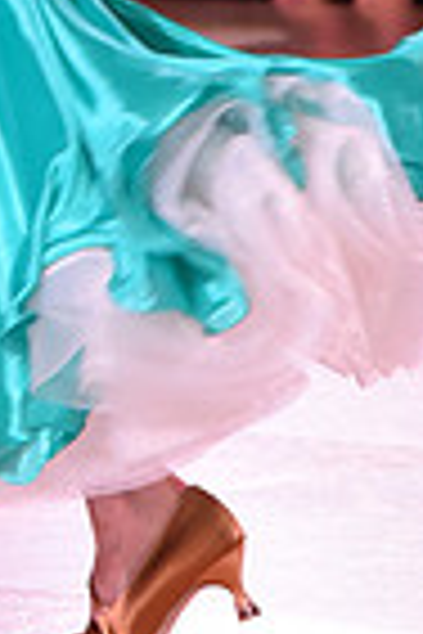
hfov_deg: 2.8
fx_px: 8671
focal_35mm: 492
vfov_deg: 4.2
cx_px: -439
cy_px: -274
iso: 2500
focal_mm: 120
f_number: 5.6
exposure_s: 1/320
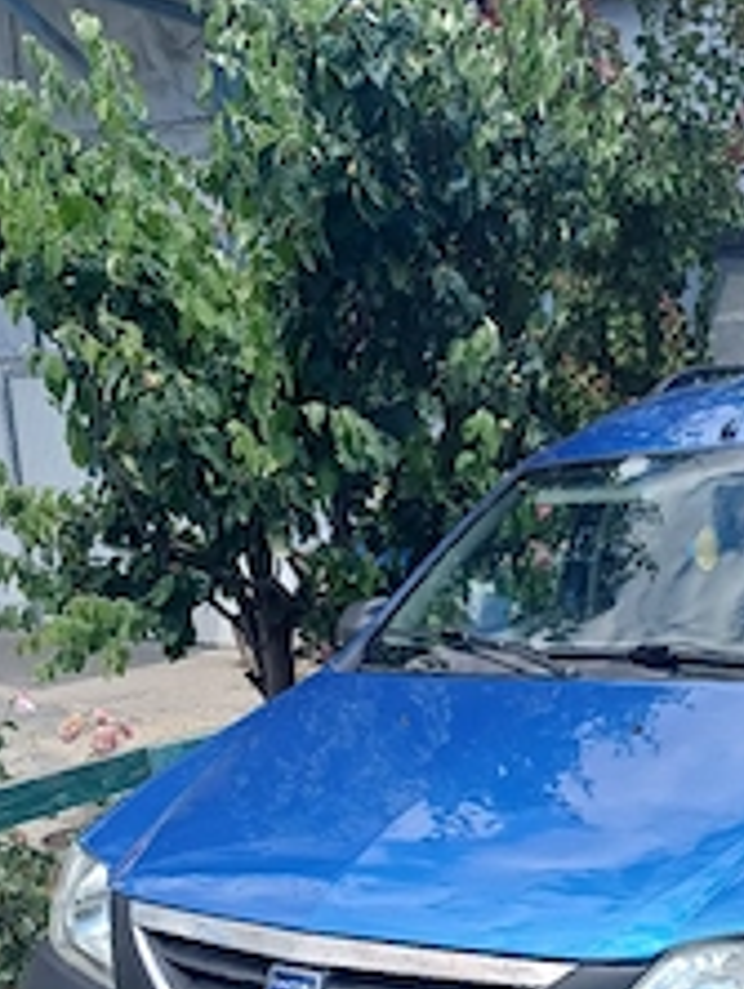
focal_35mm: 45
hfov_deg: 31.3
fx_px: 1287
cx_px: 615
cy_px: 780
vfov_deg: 40.4
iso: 50
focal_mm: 4.65
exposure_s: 1/714
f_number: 1.8
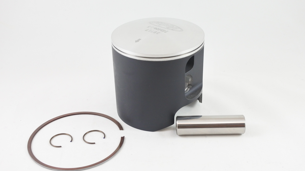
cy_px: 95
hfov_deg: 48.4
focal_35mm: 42
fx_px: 340
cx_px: 152
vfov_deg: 28.3
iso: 640
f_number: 4.2
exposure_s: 1/125
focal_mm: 15
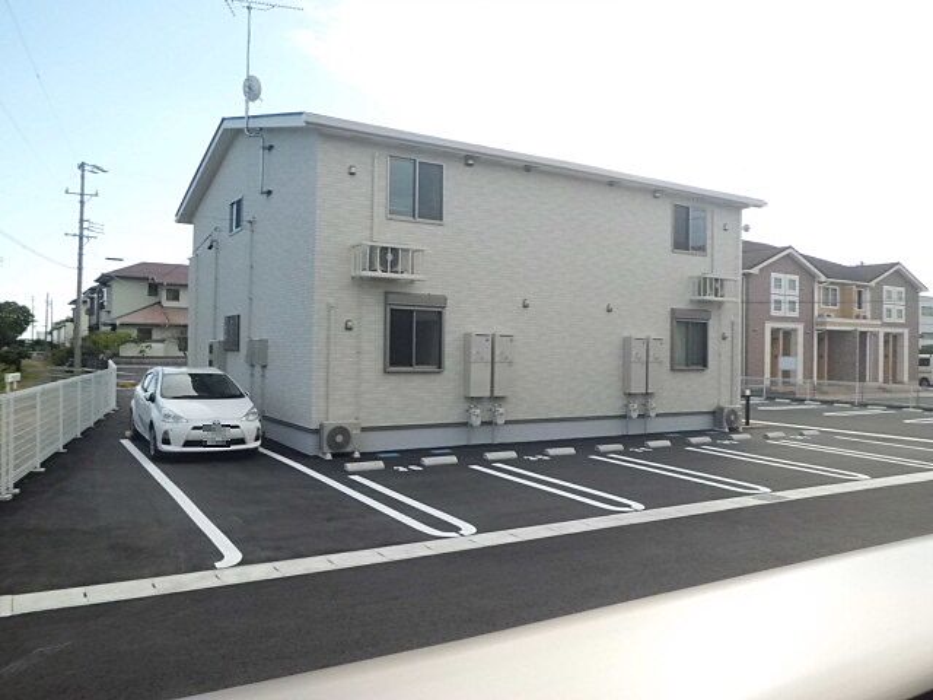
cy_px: 350
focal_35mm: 26
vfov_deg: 53.1
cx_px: 466
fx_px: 701
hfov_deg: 67.3
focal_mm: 4.7
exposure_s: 1/250
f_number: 7.9
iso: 200
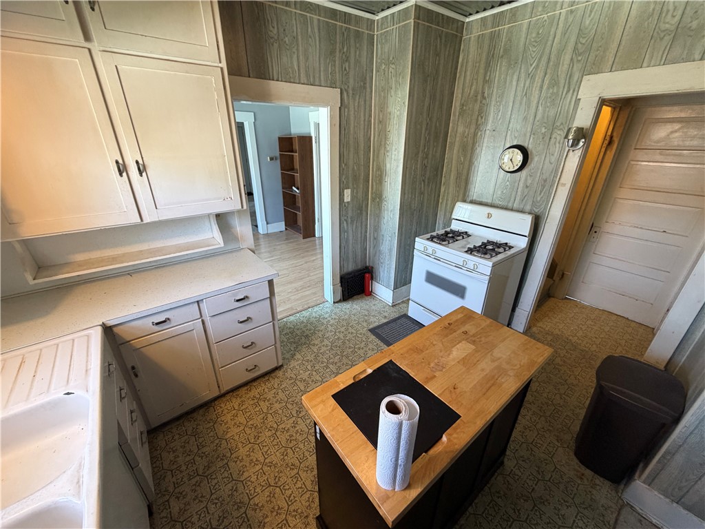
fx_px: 285
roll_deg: +0.6
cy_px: 264
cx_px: 352
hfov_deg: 102.1
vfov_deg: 85.7
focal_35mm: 14
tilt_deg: -25.5
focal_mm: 2.22
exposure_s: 1/60
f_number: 2.2
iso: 250
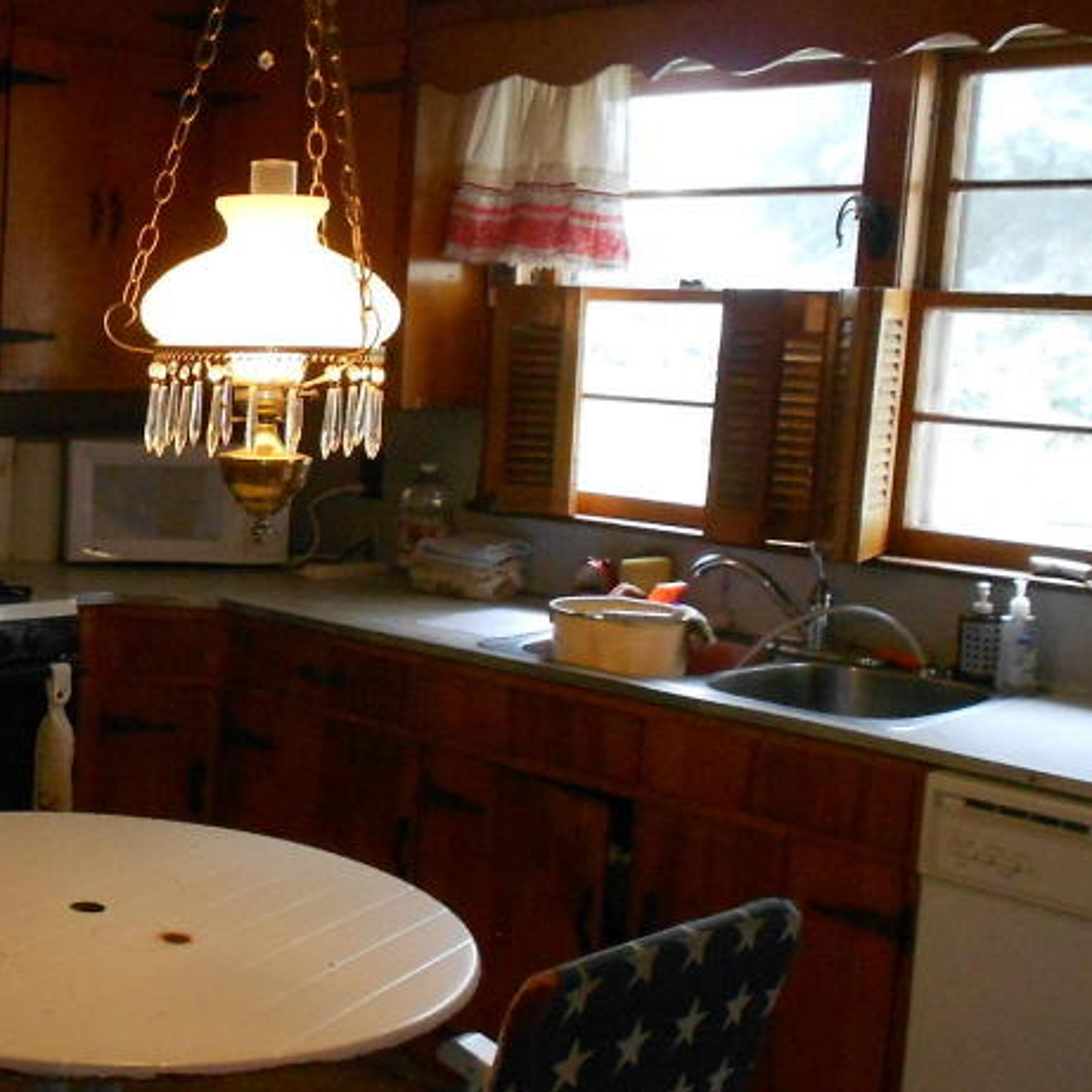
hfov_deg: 31.7
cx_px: 95
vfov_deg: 33.4
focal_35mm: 51
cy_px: 519
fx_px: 1820
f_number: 3.2
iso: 400
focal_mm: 4.6
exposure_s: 1/30
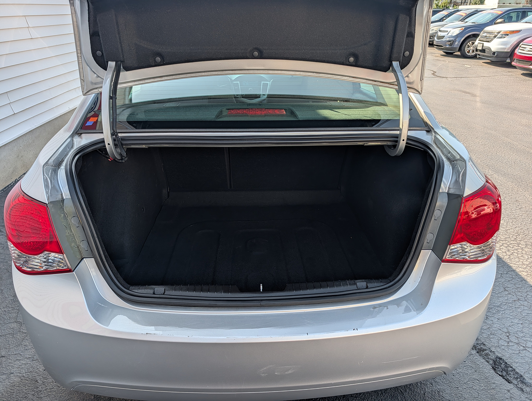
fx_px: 369
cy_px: 200
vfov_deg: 56.9
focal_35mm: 24
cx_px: 266
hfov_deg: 71.5
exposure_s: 1/309
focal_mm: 6.9
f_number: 1.68
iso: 19
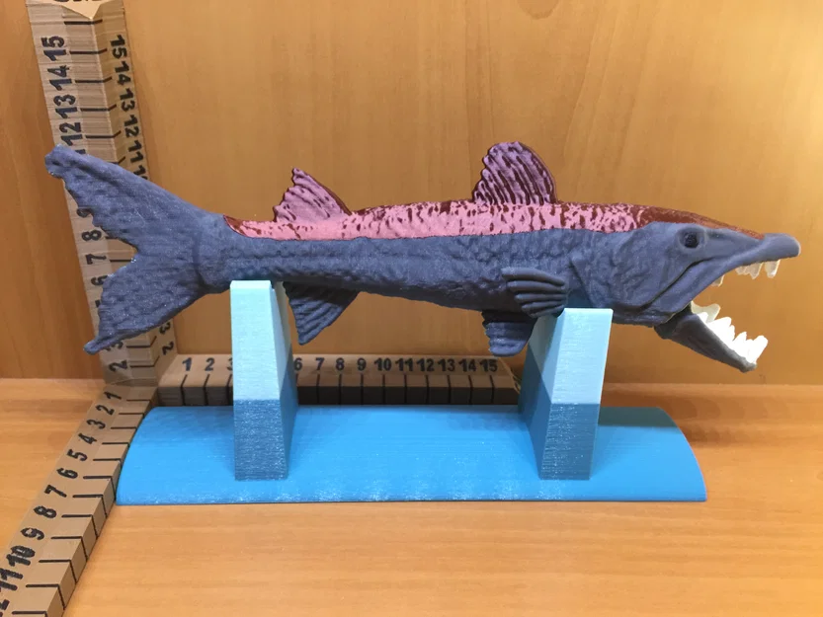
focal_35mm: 29
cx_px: 412
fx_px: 690
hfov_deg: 61.7
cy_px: 308
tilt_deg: -27.6
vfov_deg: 48.2
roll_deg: -2.4
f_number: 2.2
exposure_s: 1/15
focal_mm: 4.15
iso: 125
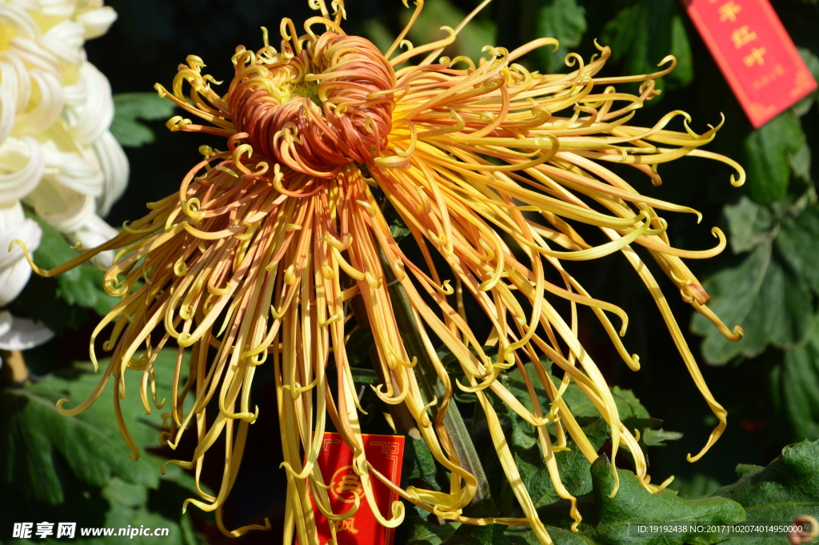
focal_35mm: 315
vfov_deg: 4.4
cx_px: 410
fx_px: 7160
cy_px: 272
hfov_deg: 6.5
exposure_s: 1/250
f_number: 13
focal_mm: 210
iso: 220
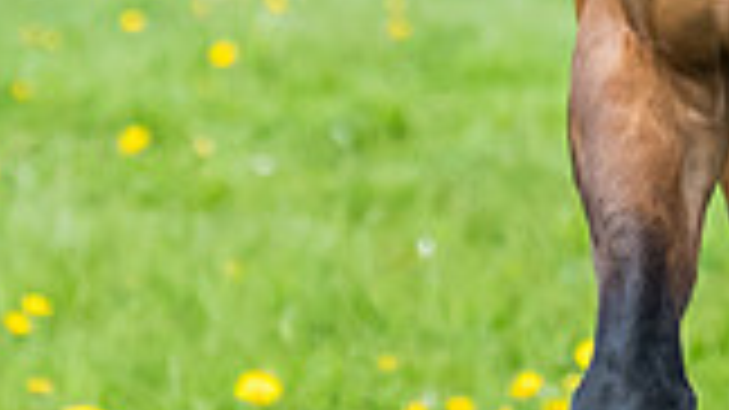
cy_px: -409
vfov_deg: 1.1
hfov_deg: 2.0
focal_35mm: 1097
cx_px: 1332
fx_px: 21198
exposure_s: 1/1000
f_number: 4
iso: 400
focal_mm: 145
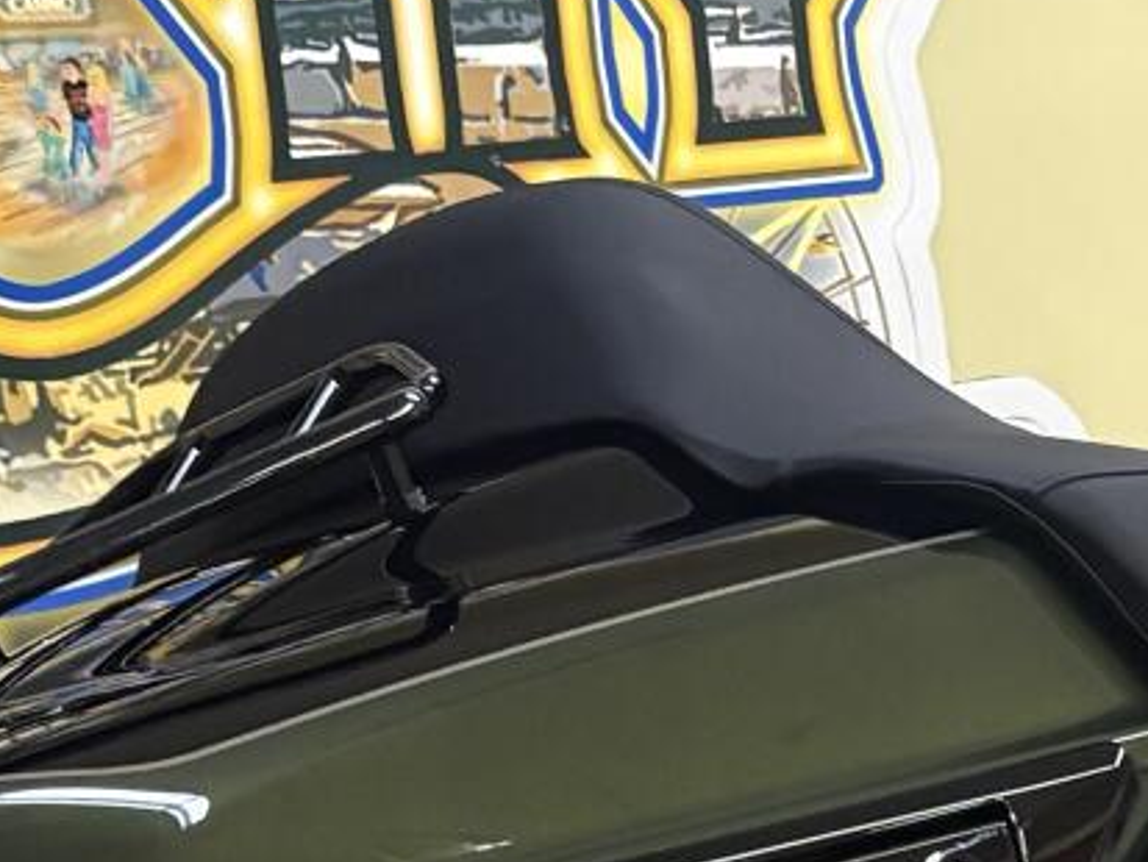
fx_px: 4180
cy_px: 1376
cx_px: 1437
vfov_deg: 11.2
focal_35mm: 126
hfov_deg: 15.0
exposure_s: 1/60
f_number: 1.6
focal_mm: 5.96
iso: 250
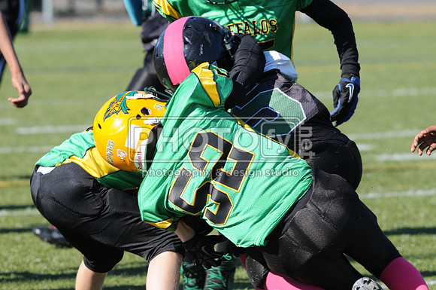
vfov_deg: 3.0
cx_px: 218
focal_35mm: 450
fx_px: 5442
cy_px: 145
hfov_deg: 4.6
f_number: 6.3
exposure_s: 1/500
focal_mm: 300
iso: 200
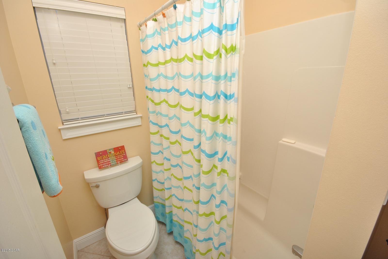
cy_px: 130
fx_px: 162
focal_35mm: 15
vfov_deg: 77.5
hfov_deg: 100.3
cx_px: 194
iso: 400
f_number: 10
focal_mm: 10
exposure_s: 1/200
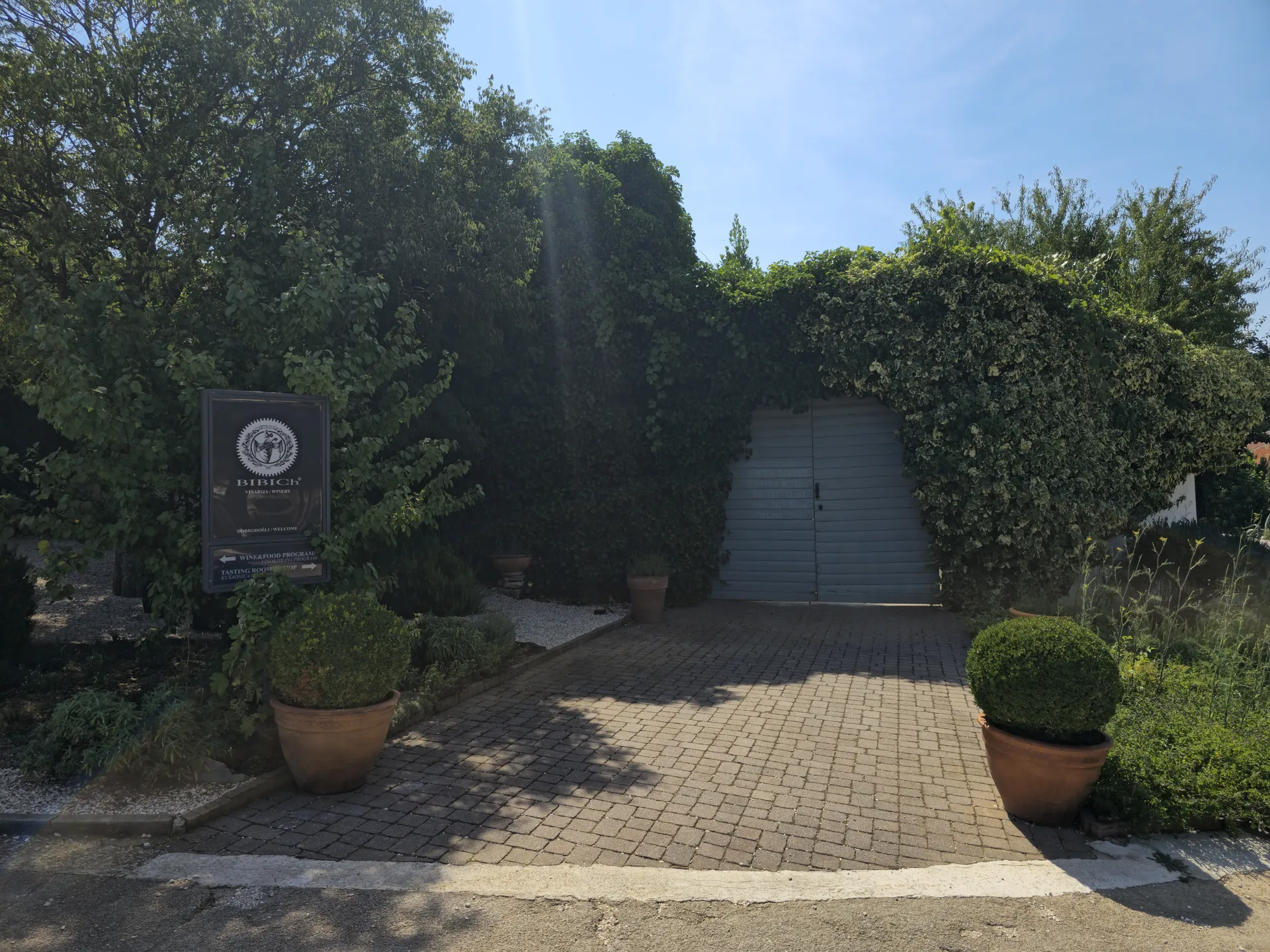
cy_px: 476
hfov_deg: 73.9
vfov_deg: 58.9
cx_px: 635
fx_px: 844
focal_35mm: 23
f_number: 1.7
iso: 12
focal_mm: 6.3
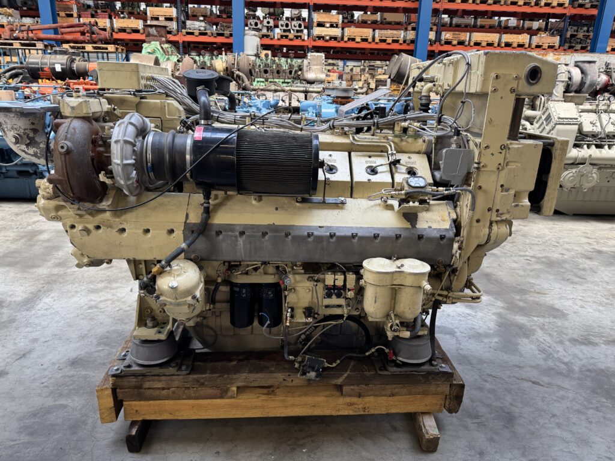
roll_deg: -0.3
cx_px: 308
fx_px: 426
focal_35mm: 24
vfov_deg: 56.8
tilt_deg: -16.9
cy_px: 230
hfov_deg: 71.6
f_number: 1.78
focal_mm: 6.76
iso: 125
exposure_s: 1/50
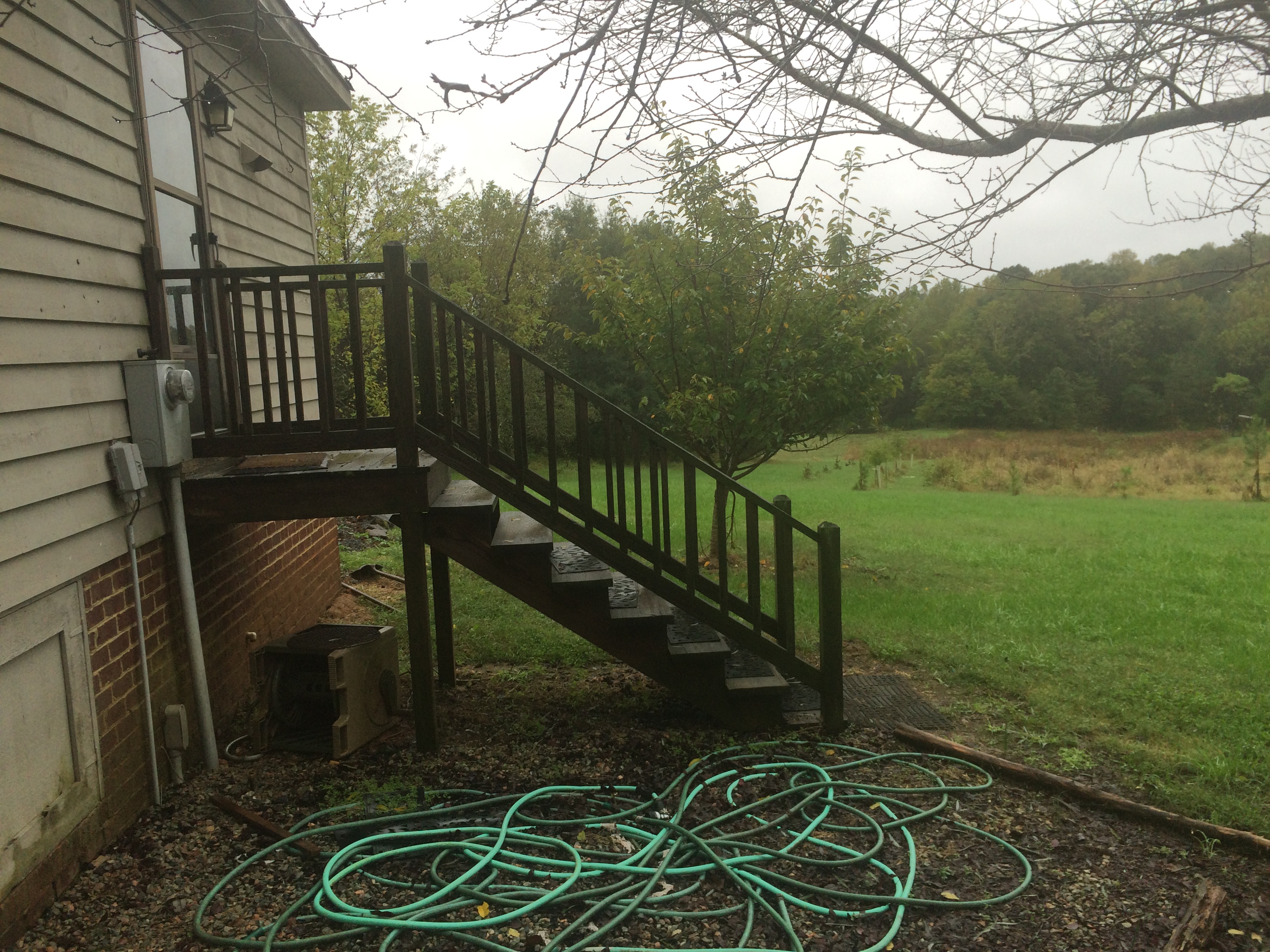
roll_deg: +3.0
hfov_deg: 61.7
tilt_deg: -7.2
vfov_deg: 48.2
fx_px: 1064
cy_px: 476
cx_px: 635
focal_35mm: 29
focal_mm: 4.15
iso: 64
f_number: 2.2
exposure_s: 1/120
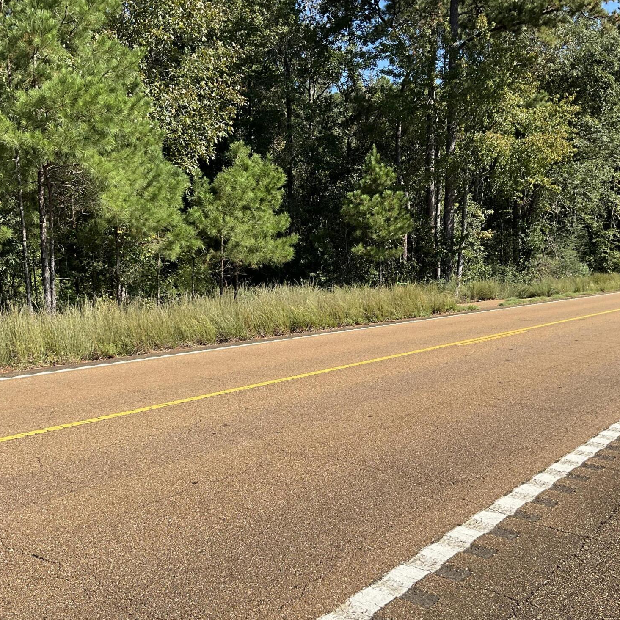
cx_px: 306
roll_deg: +1.7
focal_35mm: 35
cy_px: 332
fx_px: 709
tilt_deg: -5.9
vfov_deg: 47.2
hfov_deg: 47.2
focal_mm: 3
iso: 25
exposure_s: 1/1195
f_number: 1.8
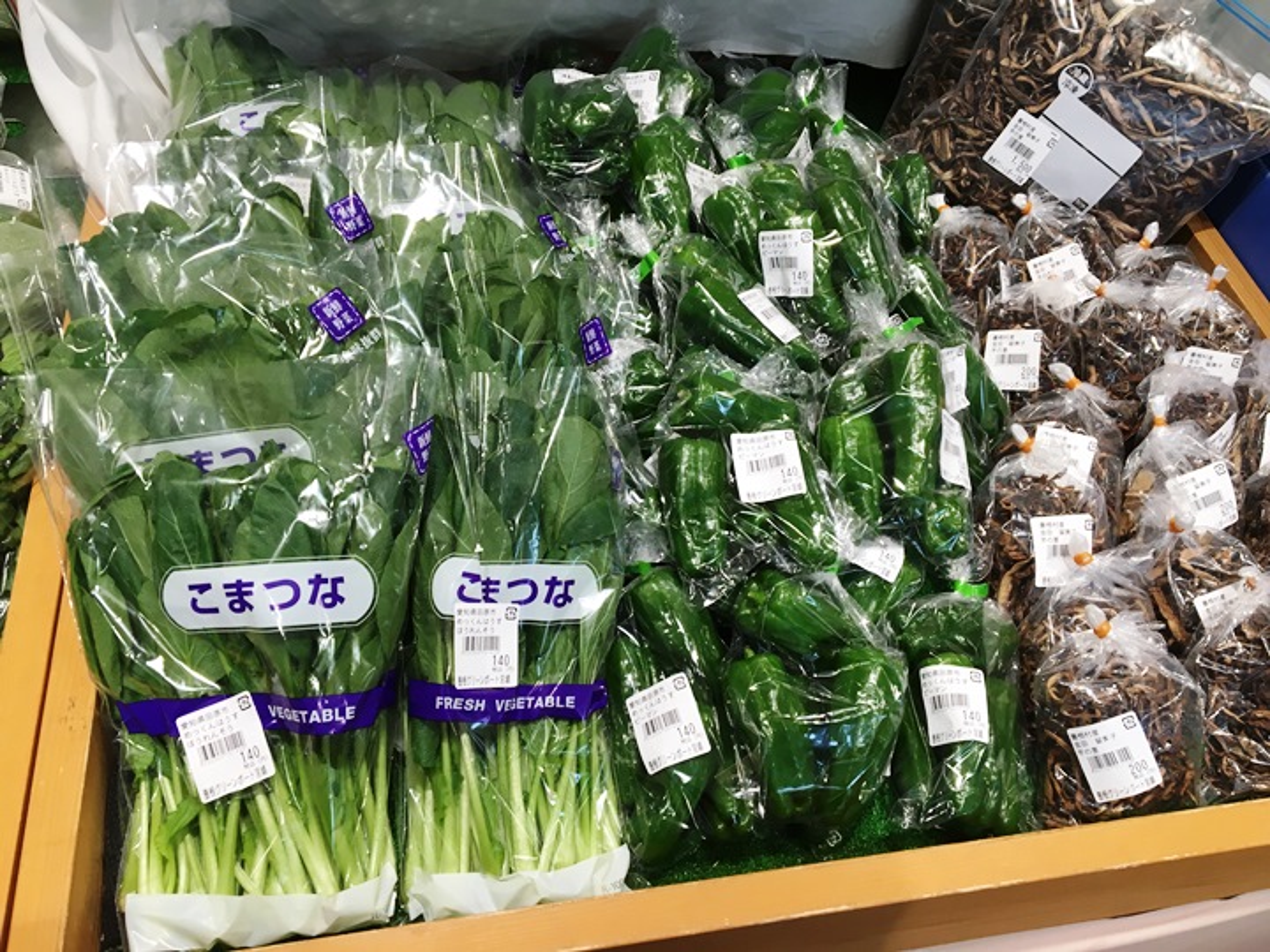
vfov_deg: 48.2
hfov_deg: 61.7
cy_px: 476
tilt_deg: -51.9
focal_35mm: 29
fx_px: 1064
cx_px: 635
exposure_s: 1/40
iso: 25
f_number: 2.2
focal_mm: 4.15
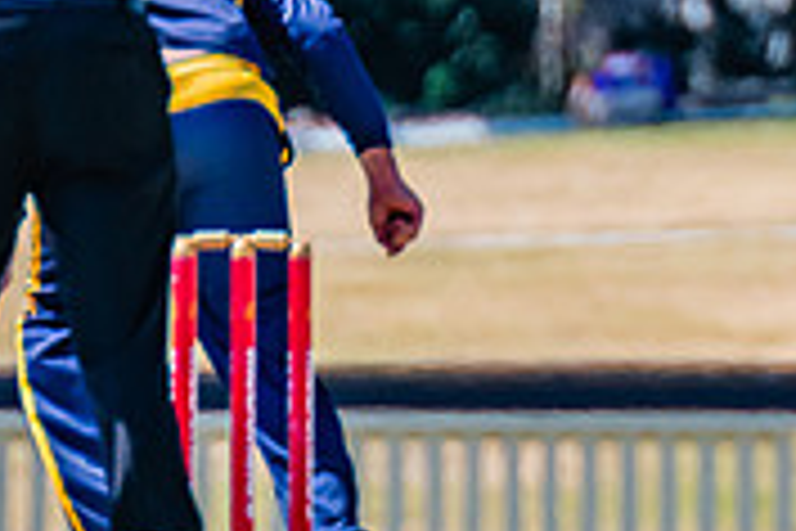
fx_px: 59098
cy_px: 71
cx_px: 1209
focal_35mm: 2673
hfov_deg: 0.8
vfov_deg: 0.5
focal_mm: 600
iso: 640
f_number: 6.3
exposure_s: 1/2000
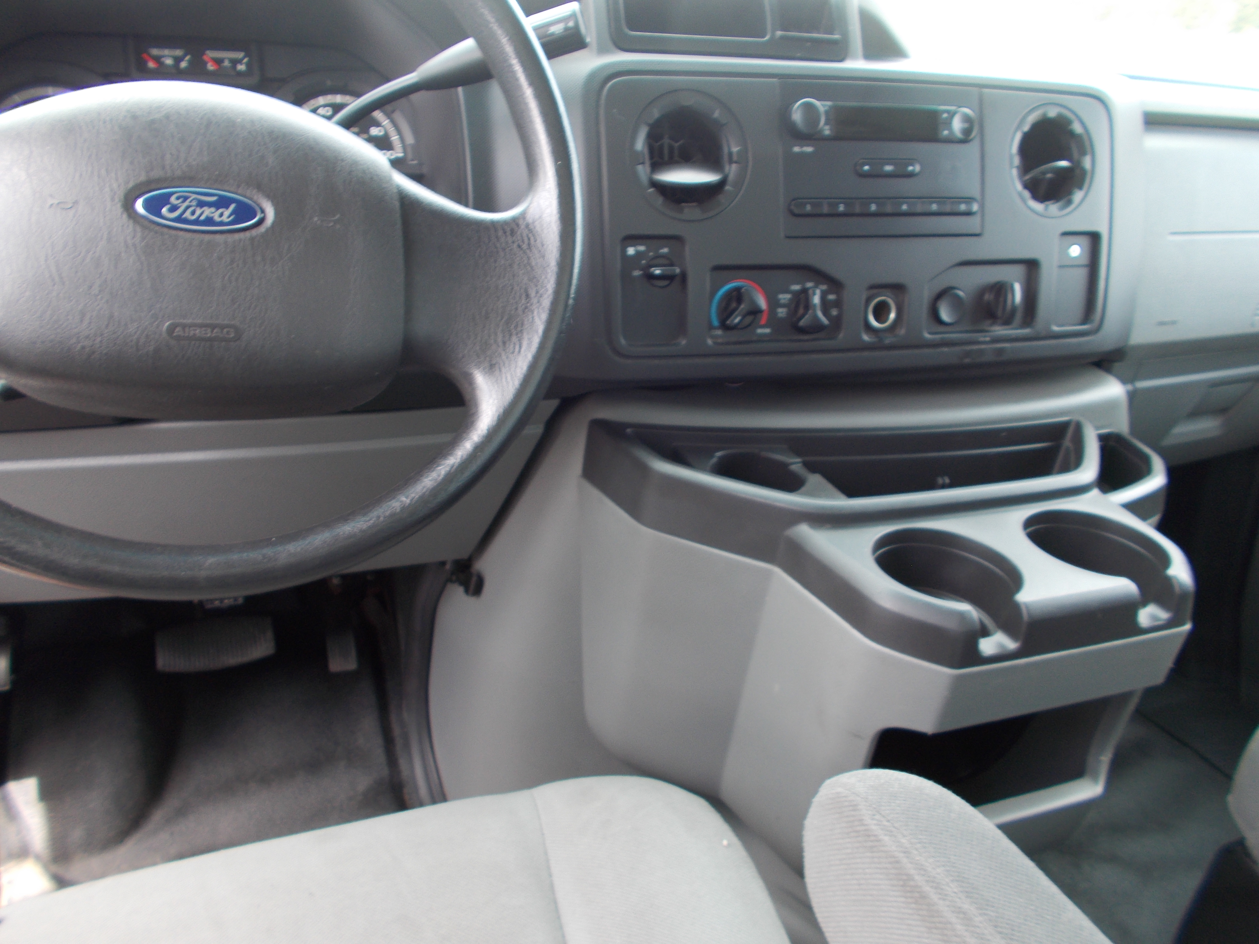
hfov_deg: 67.3
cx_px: 630
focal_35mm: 26
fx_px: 946
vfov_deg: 53.1
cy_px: 472
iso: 80
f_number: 3.2
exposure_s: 1/25
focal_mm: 4.6
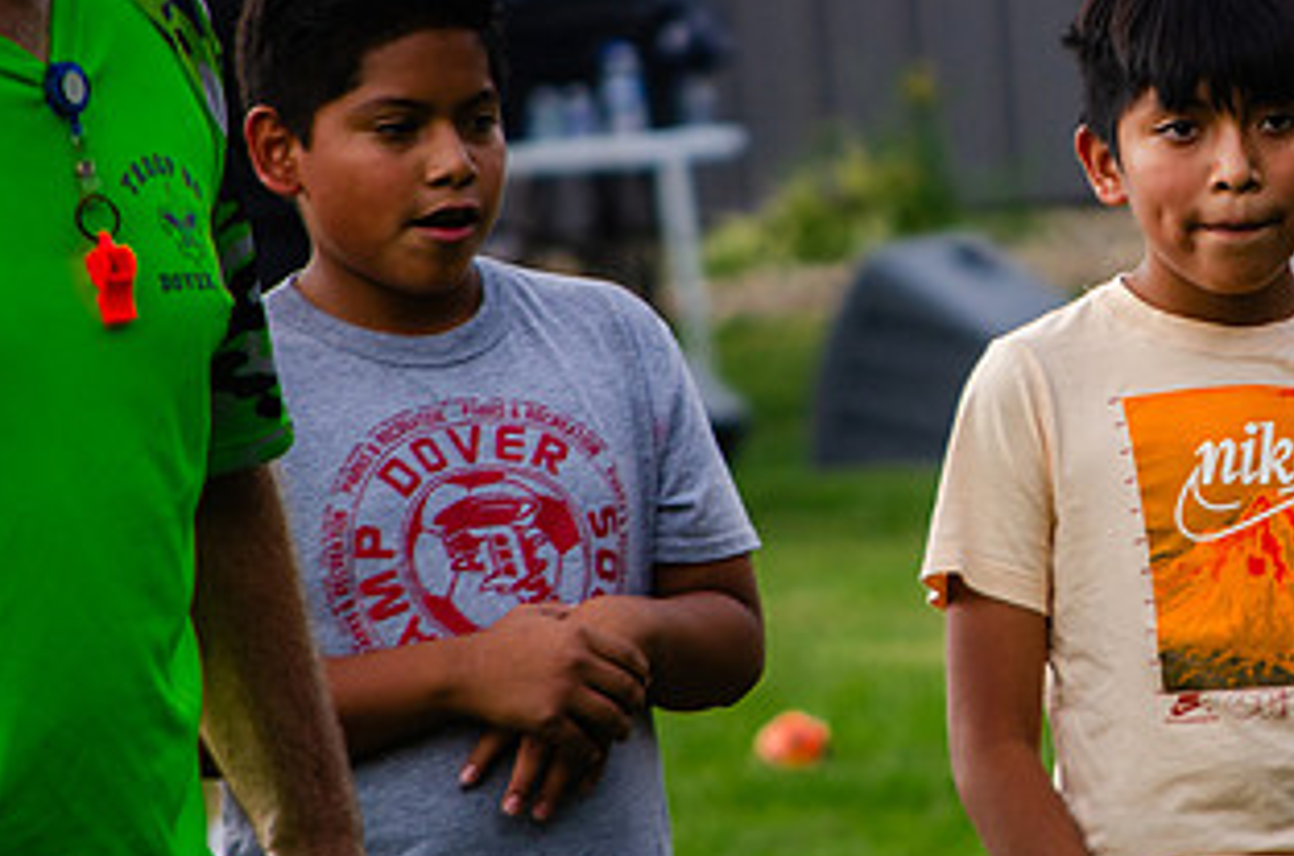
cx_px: 1182
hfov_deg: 3.7
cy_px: 285
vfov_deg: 2.5
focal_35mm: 556
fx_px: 19935
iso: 250
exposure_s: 1/500
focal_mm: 200
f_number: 5.6
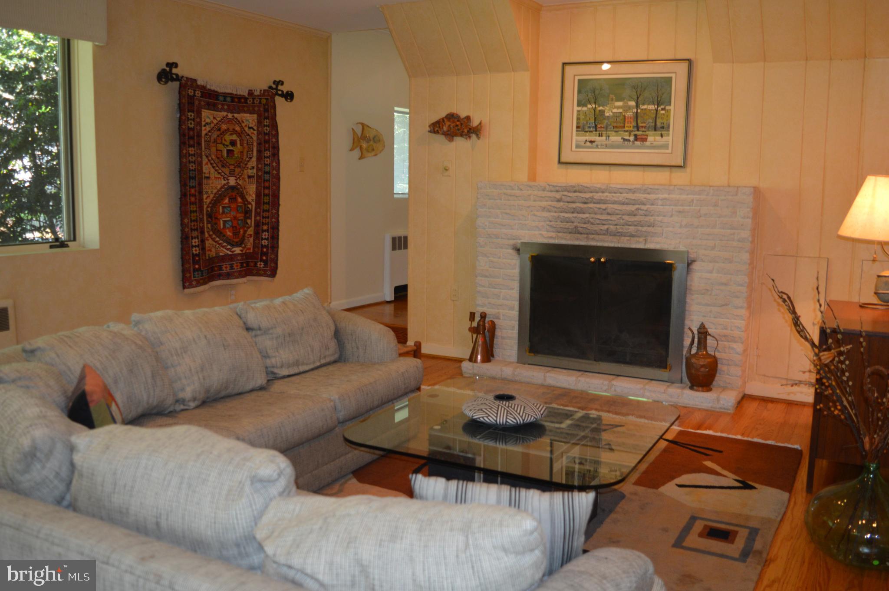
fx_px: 814
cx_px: 444
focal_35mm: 33
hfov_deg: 57.3
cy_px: 296
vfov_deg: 39.9
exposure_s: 1/60
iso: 560
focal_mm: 22
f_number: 3.8
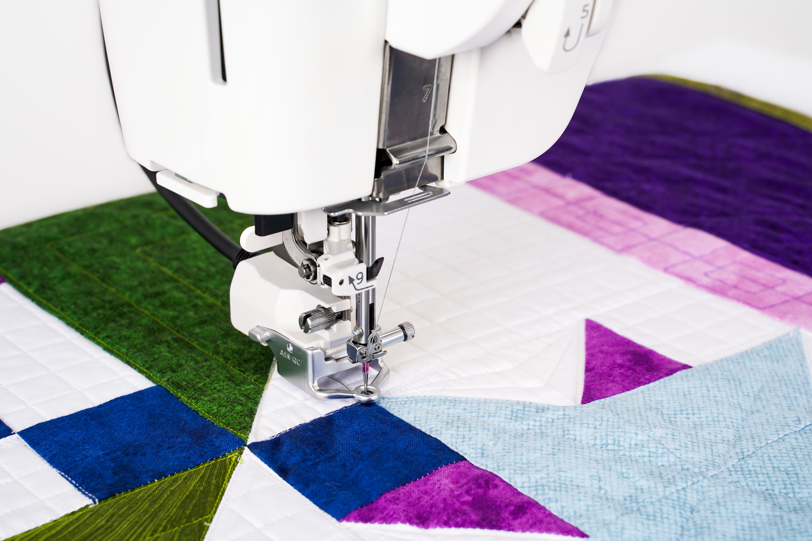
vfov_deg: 18.2
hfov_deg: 27.0
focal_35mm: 75
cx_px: 406
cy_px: 270
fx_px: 1692
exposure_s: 1/200
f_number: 11
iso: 200
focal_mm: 75
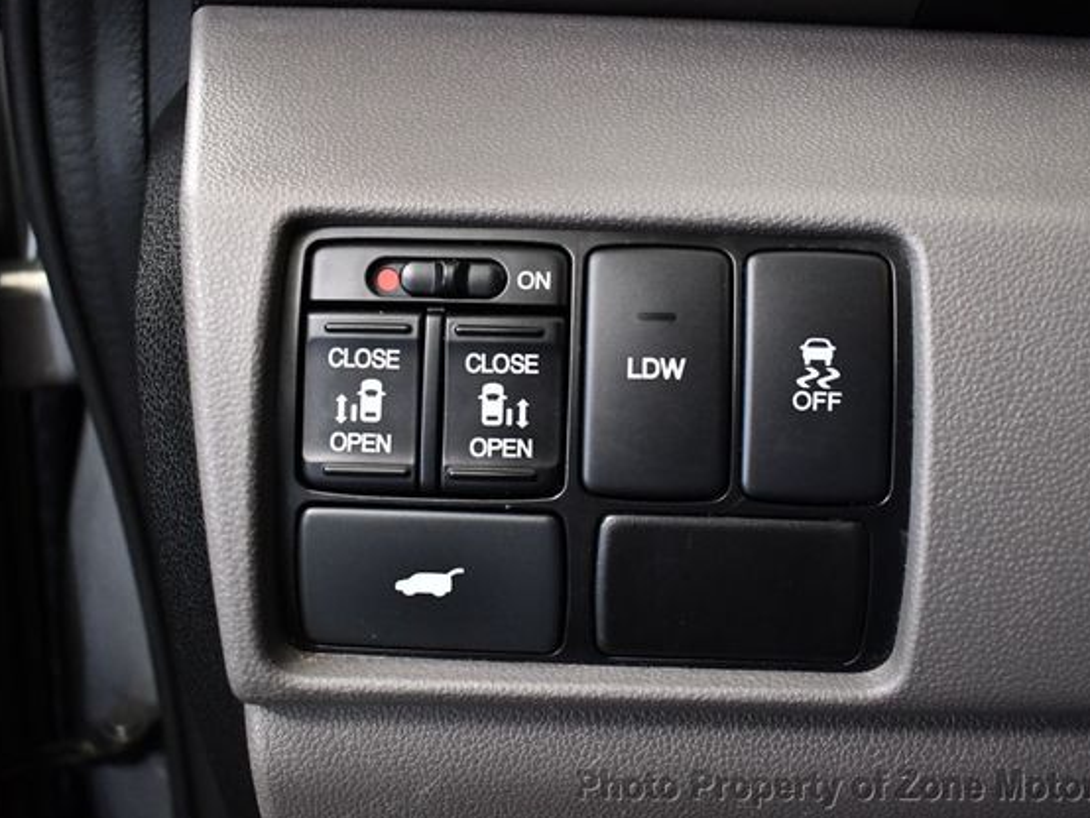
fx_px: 1260
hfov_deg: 46.8
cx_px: 553
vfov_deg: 36.0
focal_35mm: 40
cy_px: 403
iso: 3200
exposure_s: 1/80
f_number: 3.5
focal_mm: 18
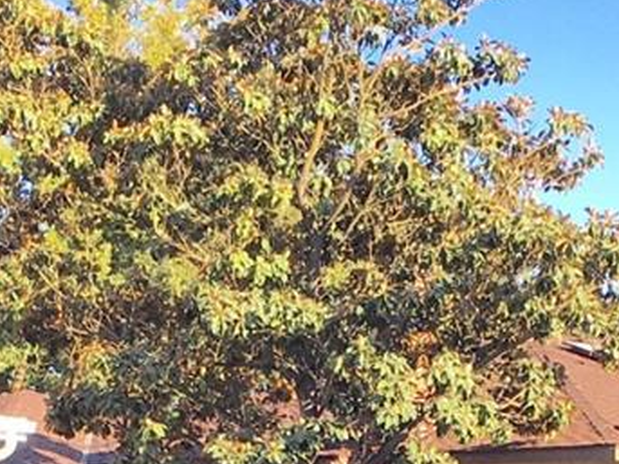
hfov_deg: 15.5
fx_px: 2270
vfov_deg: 10.8
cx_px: 370
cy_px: 890
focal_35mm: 127
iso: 25
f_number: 2.2
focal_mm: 4.15
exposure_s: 1/493
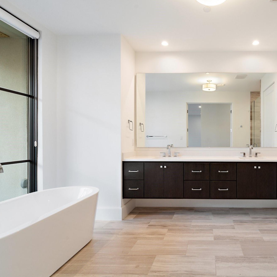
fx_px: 190
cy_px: 138
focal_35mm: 21
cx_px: 209
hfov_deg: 67.4
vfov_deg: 72.1
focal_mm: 16
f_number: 9
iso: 200
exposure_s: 1/60
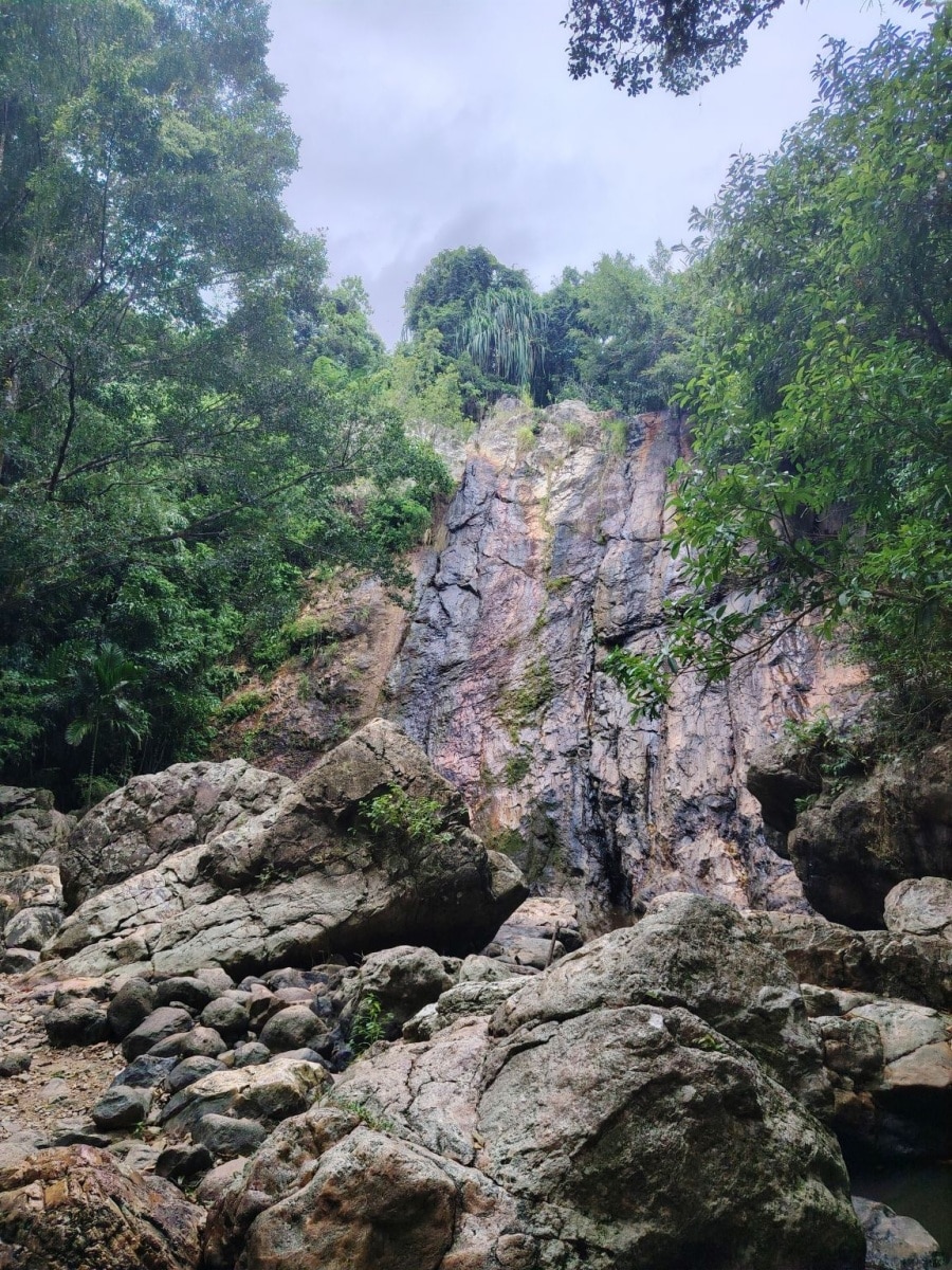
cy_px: 635
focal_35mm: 24
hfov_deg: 56.8
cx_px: 476
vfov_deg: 71.6
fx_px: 880
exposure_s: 1/900
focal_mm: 5.25
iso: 381
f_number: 1.75
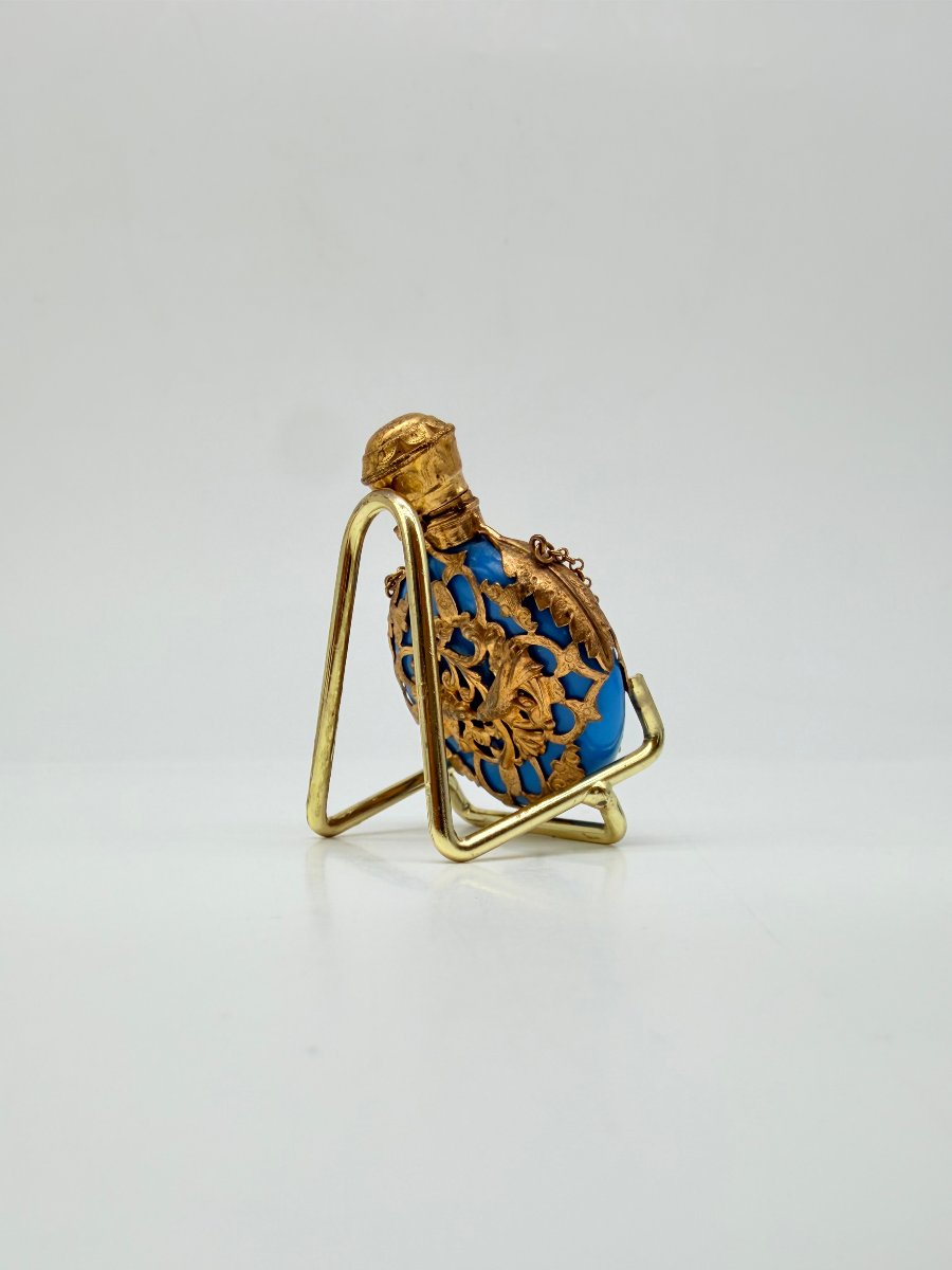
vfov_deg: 71.6
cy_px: 635
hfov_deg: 56.8
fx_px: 880
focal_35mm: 24
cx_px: 476
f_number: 2.2
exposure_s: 1/507
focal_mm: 2.22
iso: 40
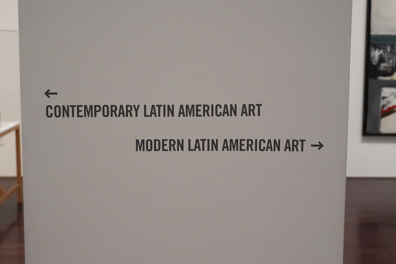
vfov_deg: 30.5
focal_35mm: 44
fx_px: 484
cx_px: 184
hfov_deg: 44.5
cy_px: 143
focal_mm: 39
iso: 8000
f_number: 8
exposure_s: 1/100
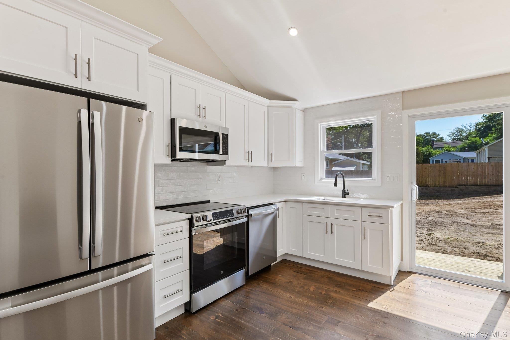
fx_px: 255
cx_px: 255
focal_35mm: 18
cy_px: 170
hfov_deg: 90.0
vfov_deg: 67.4
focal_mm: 18
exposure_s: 1/80
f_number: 9
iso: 250
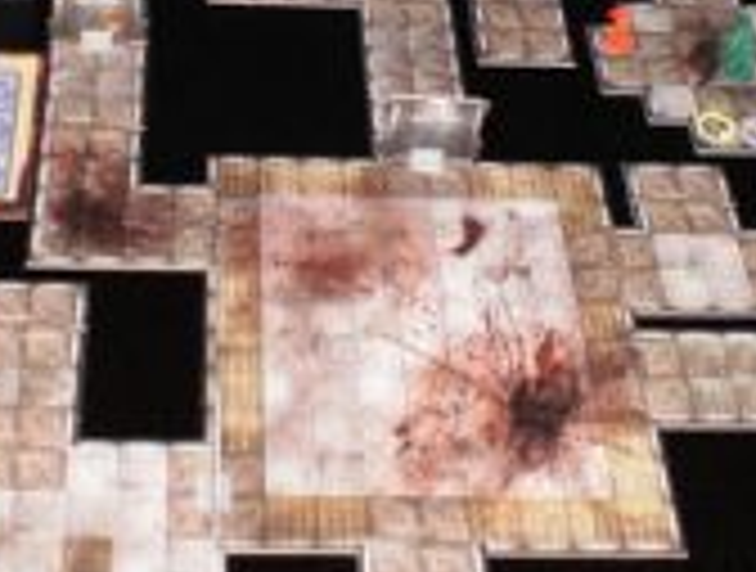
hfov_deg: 24.4
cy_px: 25
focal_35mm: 79
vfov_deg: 18.4
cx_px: 216
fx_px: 1730
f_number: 3.1
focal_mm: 6.3
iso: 160
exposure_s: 1/30
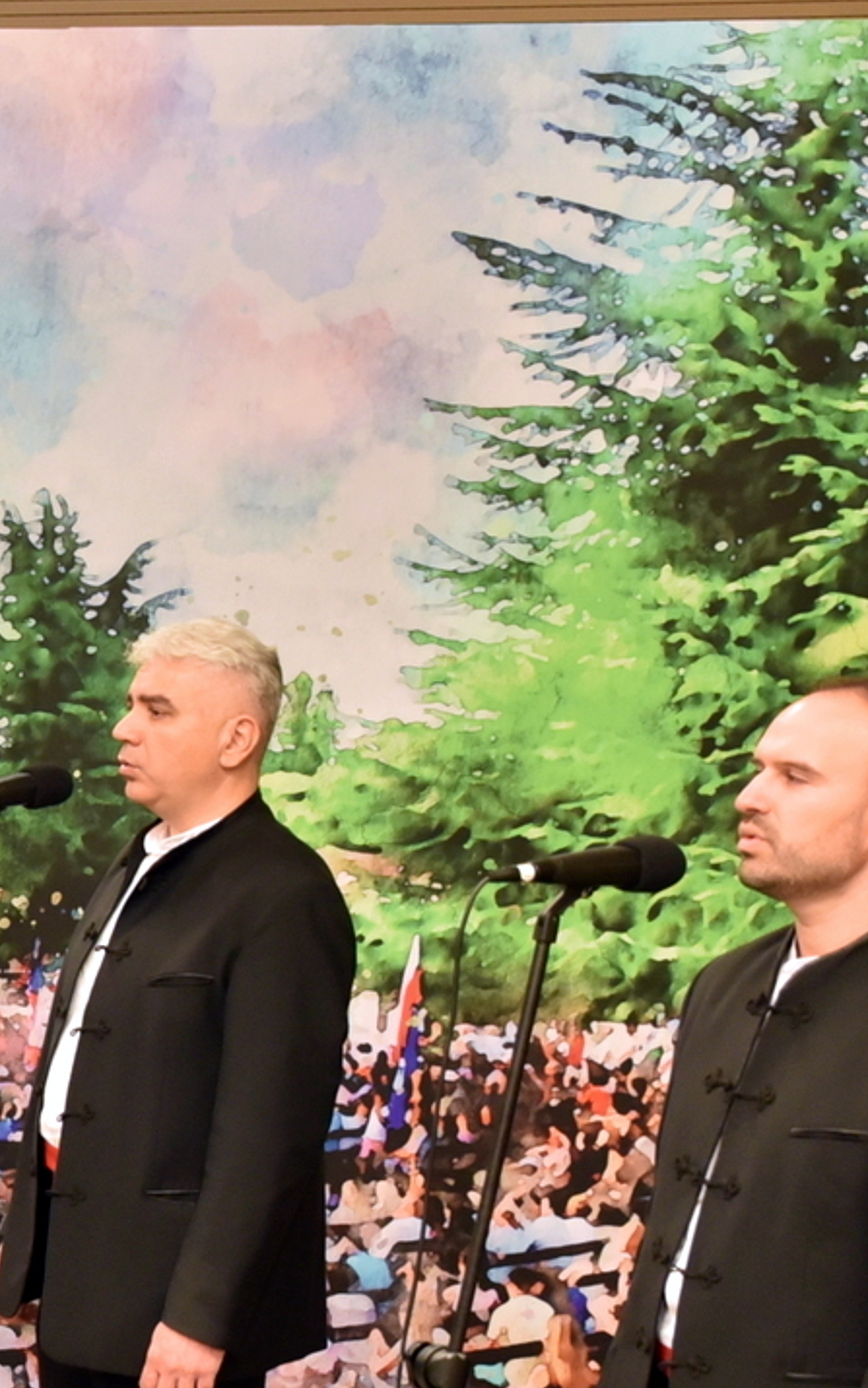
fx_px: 3368
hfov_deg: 12.2
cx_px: -1117
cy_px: 1029
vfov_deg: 23.1
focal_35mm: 89
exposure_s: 1/160
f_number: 5
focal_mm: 26
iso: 1000
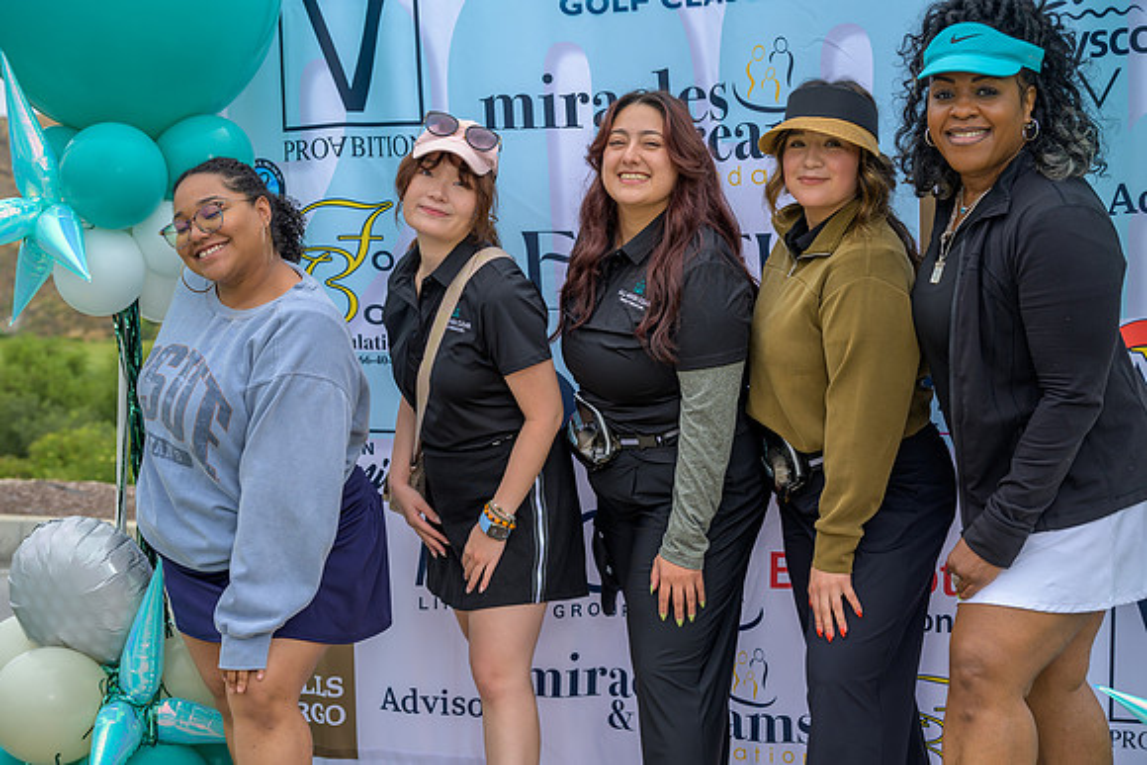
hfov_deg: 38.2
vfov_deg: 26.0
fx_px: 1657
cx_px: 574
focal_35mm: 52
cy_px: 382
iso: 125
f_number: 4
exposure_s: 1/200
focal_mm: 52
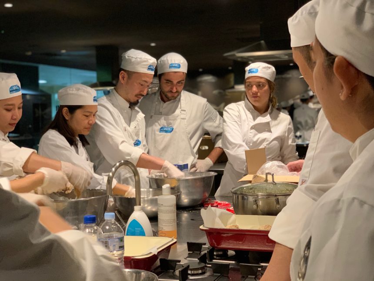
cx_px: 187
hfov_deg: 36.8
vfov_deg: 28.0
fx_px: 562
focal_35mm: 52
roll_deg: +1.1
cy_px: 140
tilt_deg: -1.8
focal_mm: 6
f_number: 2.4
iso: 500
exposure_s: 1/40
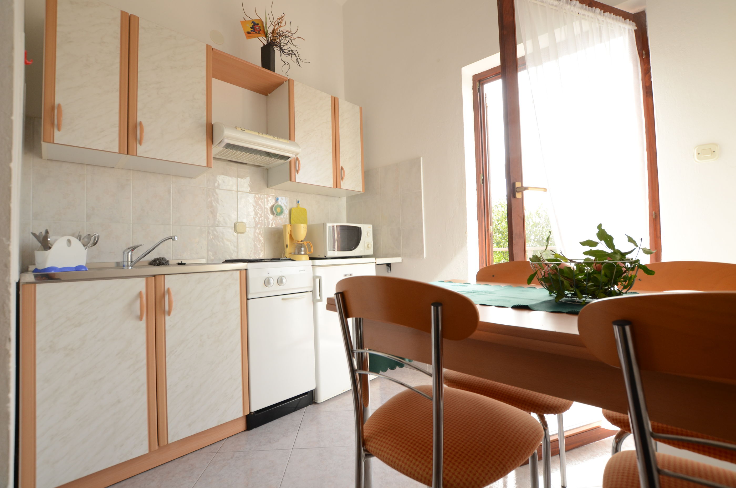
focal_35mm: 15
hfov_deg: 100.5
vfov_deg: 77.1
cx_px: 368
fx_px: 306
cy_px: 244
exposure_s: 1/80
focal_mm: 10
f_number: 6.3
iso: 320
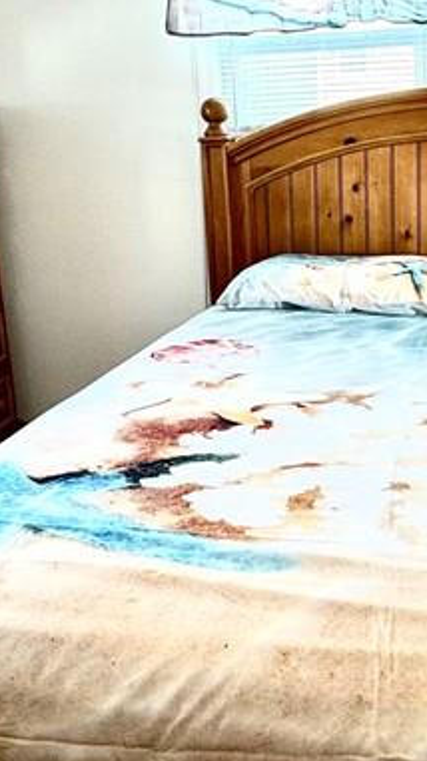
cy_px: 302
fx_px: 826
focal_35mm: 41
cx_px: 301
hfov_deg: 28.7
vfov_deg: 49.1
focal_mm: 2.22
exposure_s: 1/120
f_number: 2.2
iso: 160
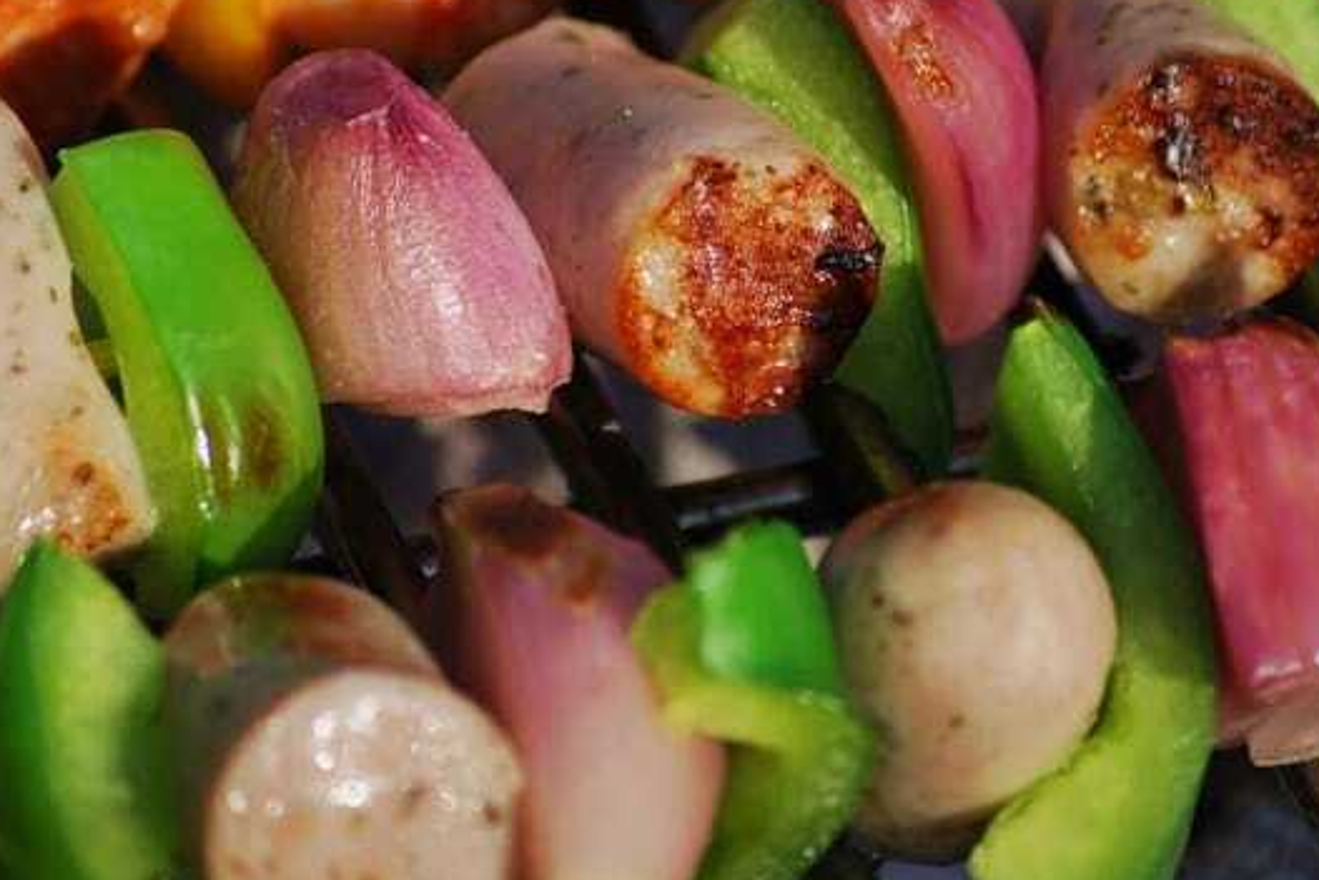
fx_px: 16051
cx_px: 672
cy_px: 246
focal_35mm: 438
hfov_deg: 4.7
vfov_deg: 3.1
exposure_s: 1/640
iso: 200
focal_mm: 200
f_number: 5.6
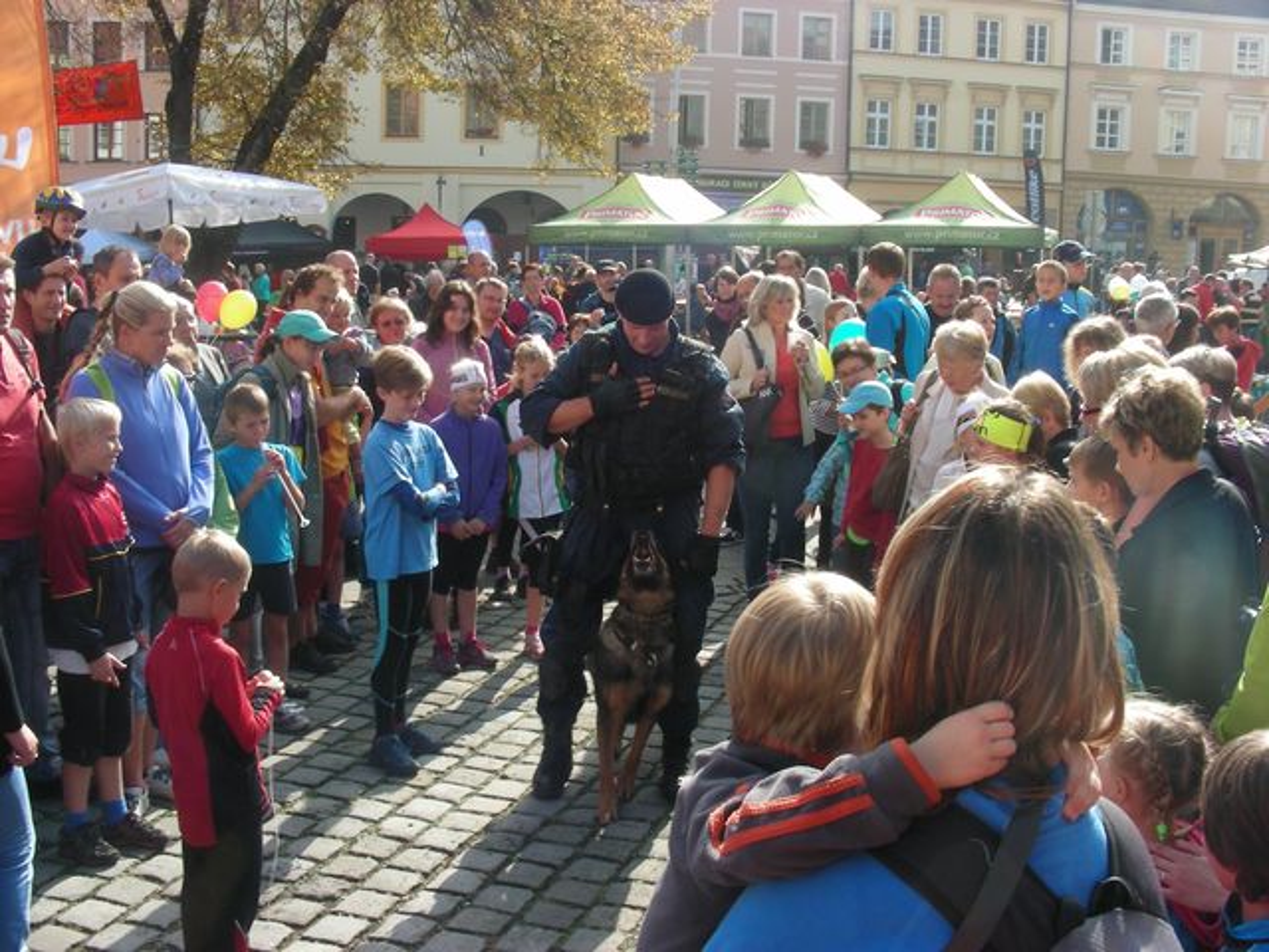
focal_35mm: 38
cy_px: 476
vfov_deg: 37.7
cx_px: 634
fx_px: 1393
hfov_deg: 49.0
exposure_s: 1/59
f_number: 6.8
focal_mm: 6.3
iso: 50
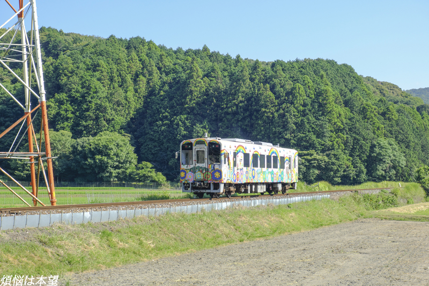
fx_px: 810
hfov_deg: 29.7
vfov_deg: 20.0
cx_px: 214
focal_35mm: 68
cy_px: 143
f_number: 5.6
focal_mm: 45
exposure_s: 1/500
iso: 320
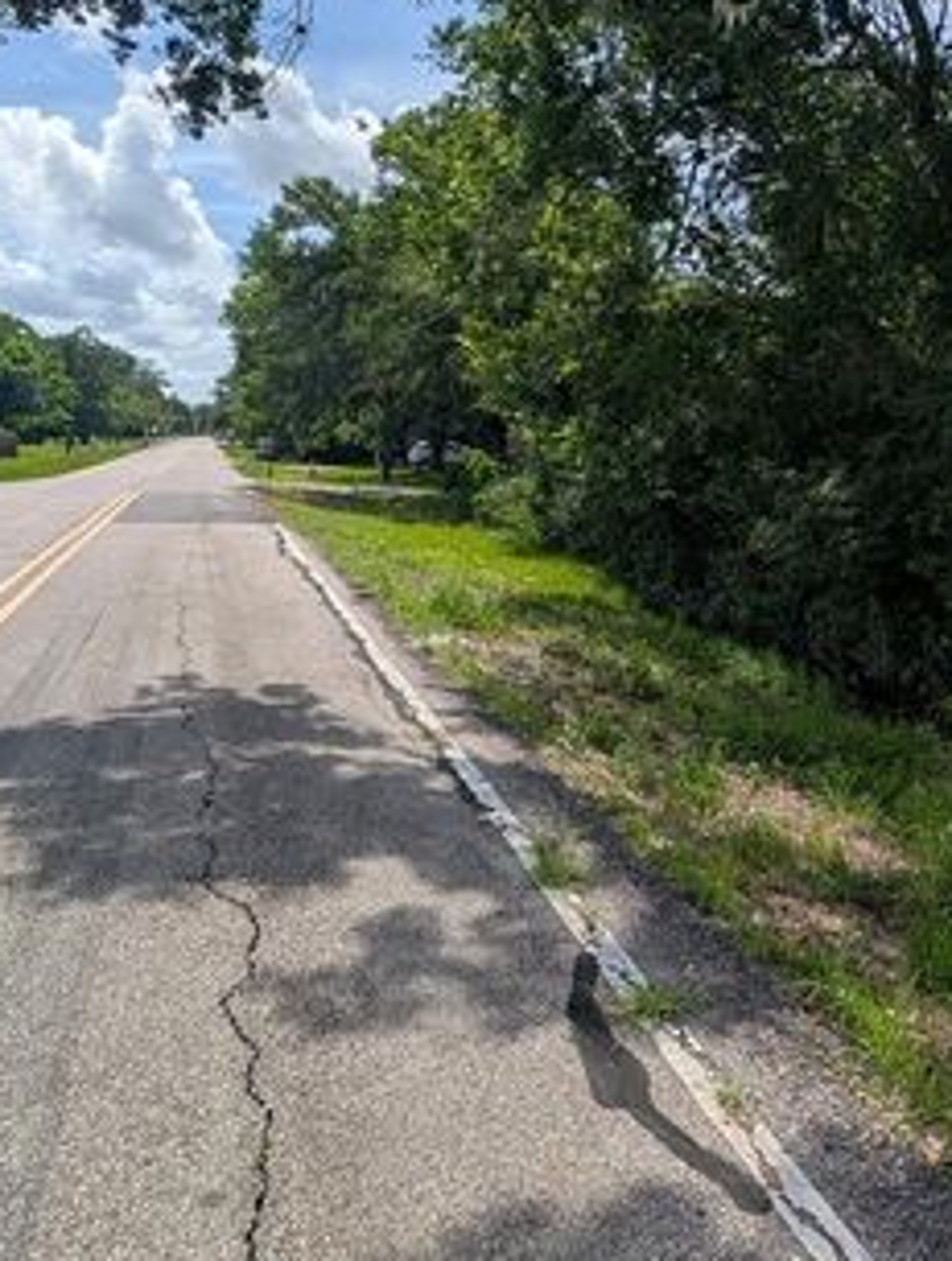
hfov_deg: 49.6
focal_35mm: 26
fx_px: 949
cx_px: 783
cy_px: 490
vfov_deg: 66.4
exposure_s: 1/3906
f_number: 1.7
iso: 49
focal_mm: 2.02
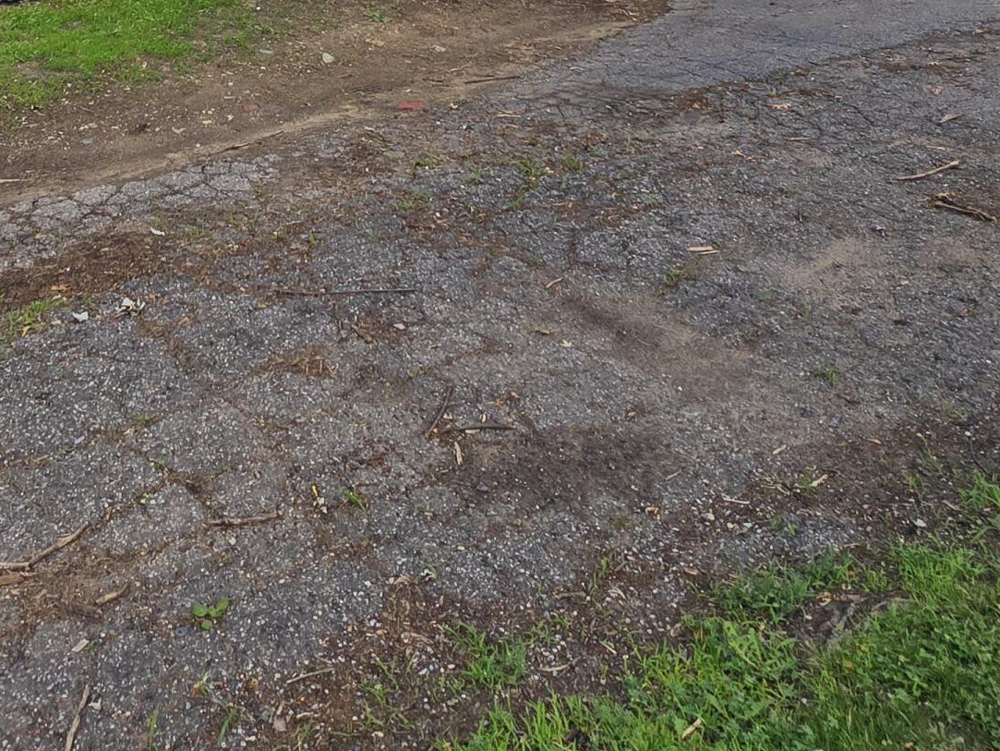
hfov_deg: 48.2
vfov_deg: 31.7
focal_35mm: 36
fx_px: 1040
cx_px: 186
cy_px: -195
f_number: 2.2
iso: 50
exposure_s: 1/773
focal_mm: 2.2
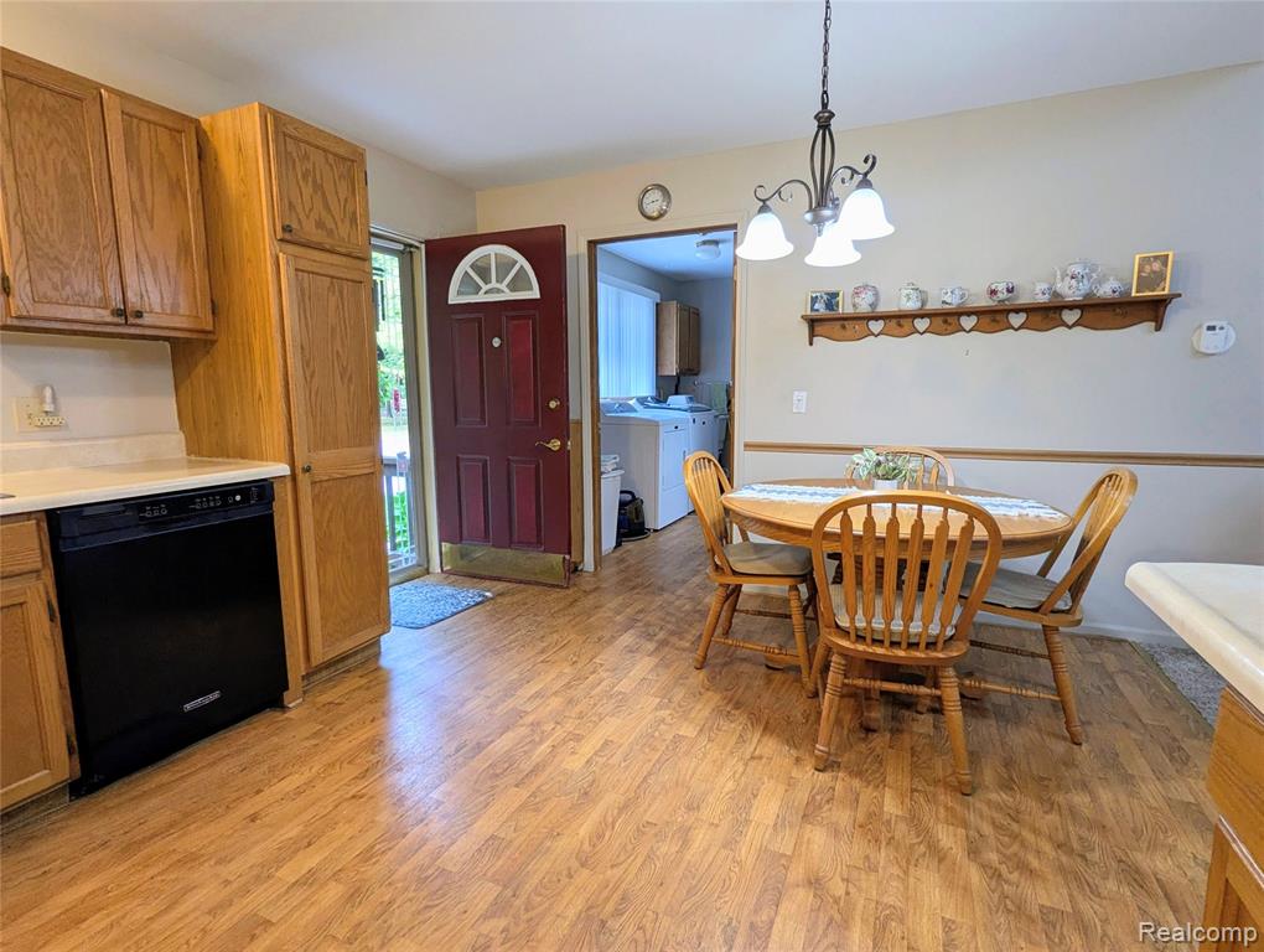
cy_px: 476
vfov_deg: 78.2
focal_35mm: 16
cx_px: 632
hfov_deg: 94.4
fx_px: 585
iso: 122
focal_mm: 2.35
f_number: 2.2
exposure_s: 1/50
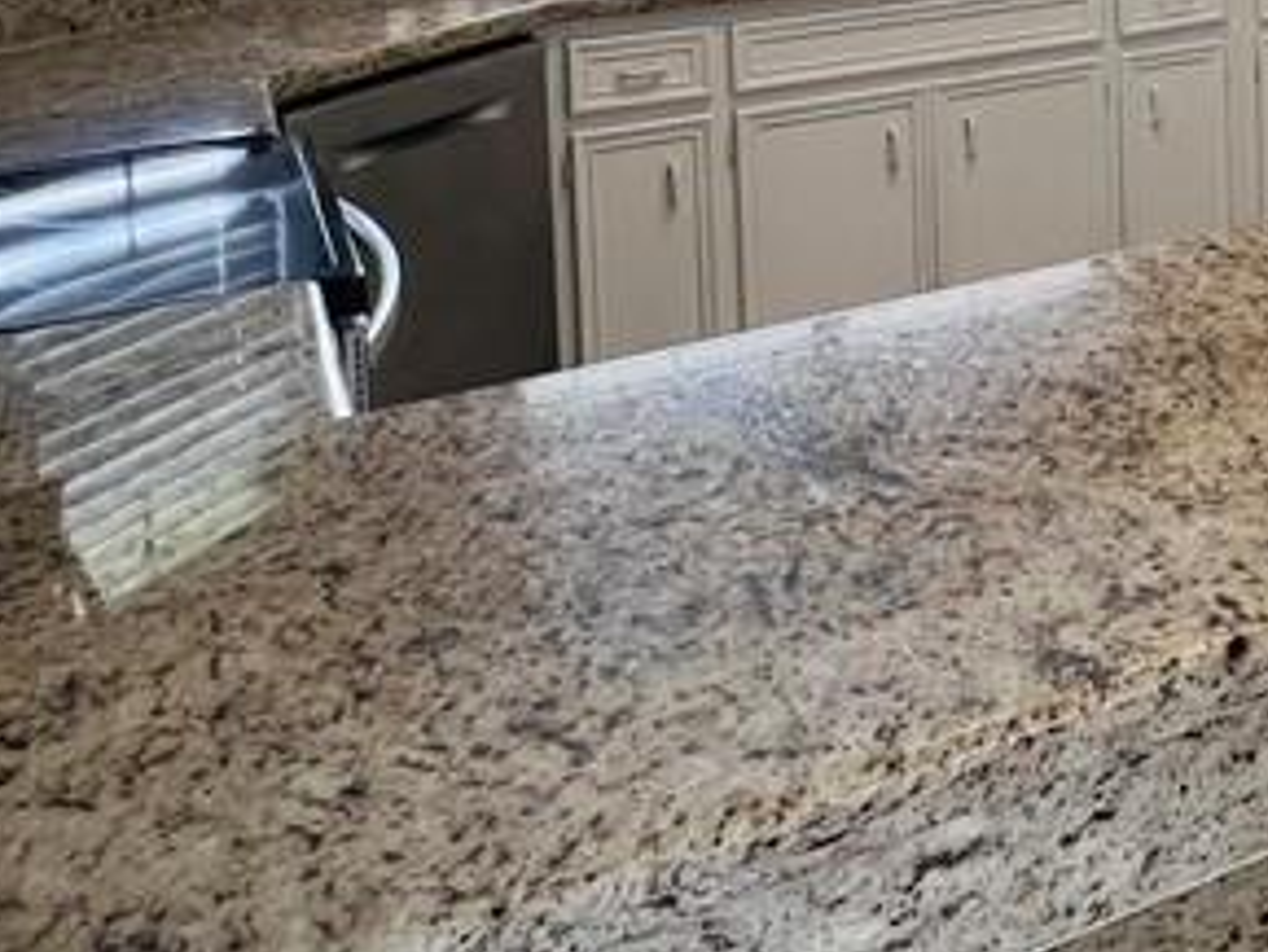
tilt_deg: -3.4
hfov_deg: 36.6
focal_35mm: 46
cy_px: -233
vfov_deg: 27.2
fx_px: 1686
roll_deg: +0.8
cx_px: 1299
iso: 80
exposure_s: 1/120
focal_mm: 1.57
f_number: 1.8
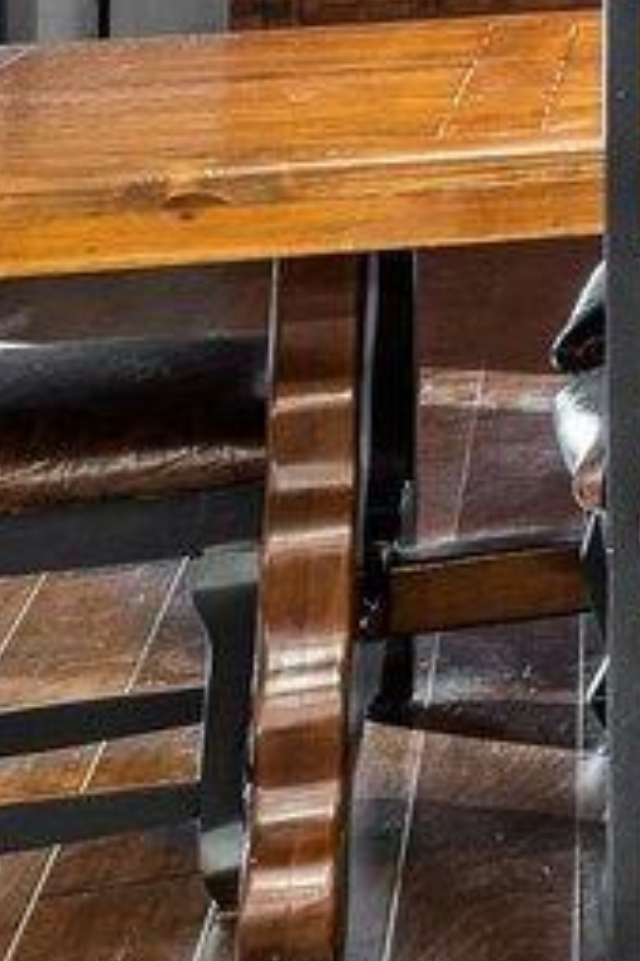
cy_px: -426
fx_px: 3382
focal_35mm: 127
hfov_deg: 7.3
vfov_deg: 15.1
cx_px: 2689
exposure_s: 1.3
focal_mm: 15.7
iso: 400
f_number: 8
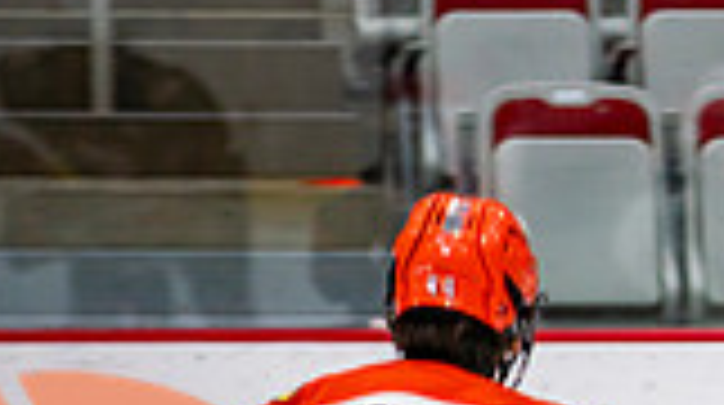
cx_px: 1025
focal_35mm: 719
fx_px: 13783
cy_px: 691
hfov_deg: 3.0
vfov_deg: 1.7
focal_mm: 190
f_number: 2.8
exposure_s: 1/640
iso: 1250
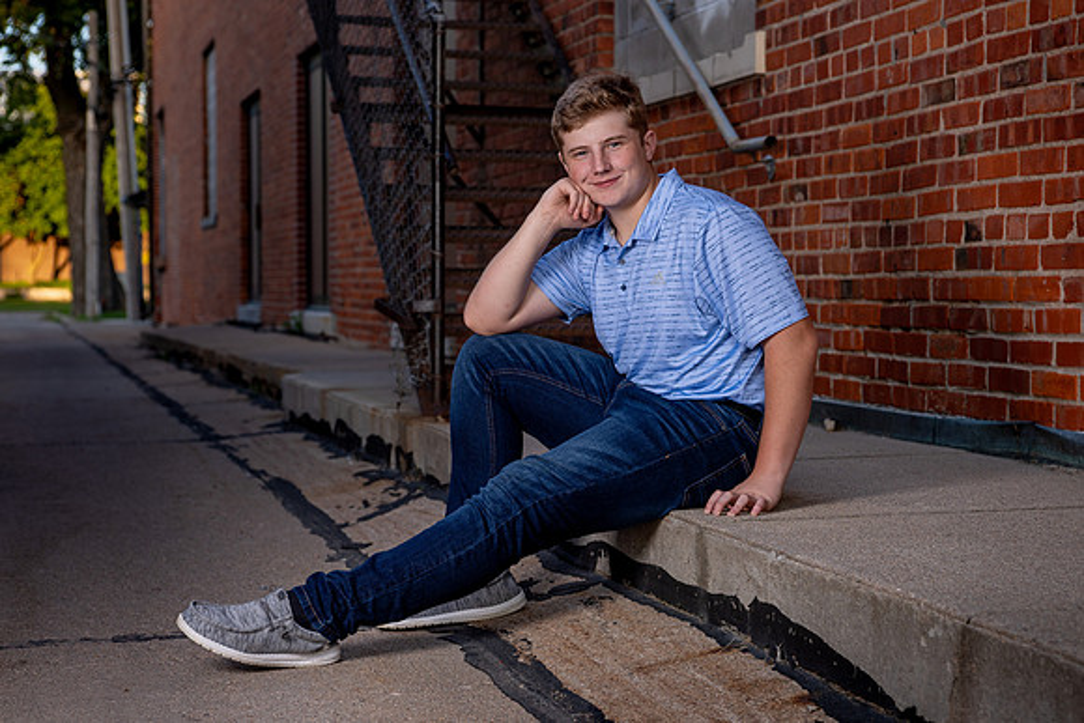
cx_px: 542
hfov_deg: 36.2
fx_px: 1656
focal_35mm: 55
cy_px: 362
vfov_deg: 24.6
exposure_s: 1/160
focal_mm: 55
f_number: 4
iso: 160
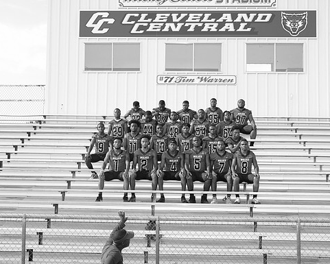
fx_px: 586
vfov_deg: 25.4
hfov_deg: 31.4
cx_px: 152
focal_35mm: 60
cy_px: 132
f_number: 4
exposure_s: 1/400
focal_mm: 35
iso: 200
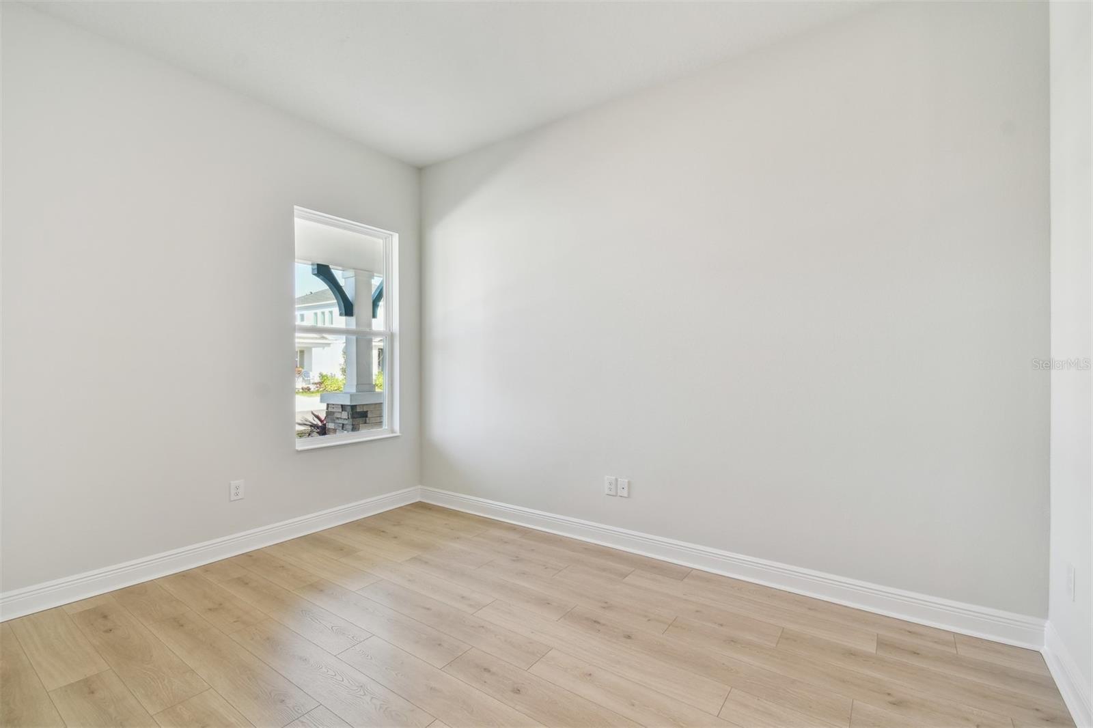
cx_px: 546
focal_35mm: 15
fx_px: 455
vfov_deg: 77.3
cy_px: 364
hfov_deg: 100.4
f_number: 7.1
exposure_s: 1/6
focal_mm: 10
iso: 100
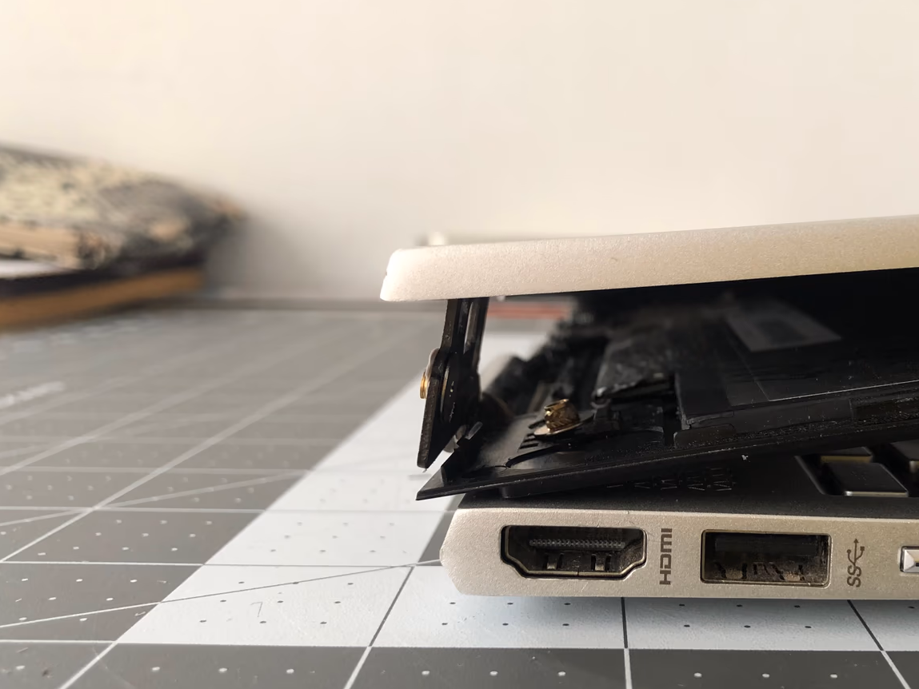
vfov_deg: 36.8
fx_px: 1035
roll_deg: +0.1
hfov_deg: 47.2
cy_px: 392
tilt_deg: -8.2
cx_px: 597
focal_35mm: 39
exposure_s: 1/15
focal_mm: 4
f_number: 1.8
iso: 50
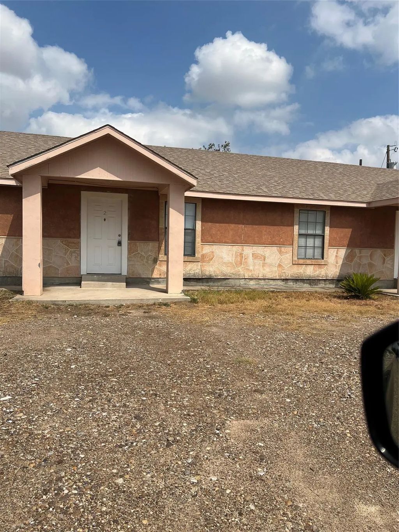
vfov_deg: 67.3
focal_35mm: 26
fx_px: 400
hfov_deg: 53.1
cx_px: 200
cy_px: 266
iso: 50
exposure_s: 1/8000
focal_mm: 5.7
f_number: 1.5
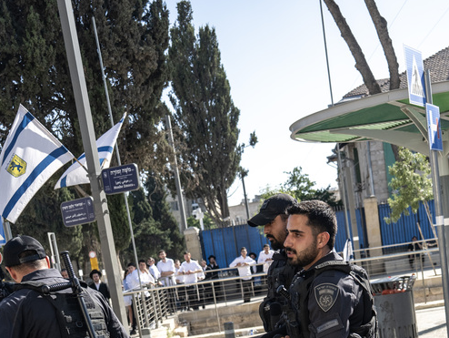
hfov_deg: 34.2
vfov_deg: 24.6
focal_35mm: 56
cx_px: 279
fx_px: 727
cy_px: 356
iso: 360
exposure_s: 1/3200
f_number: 2.8
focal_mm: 24
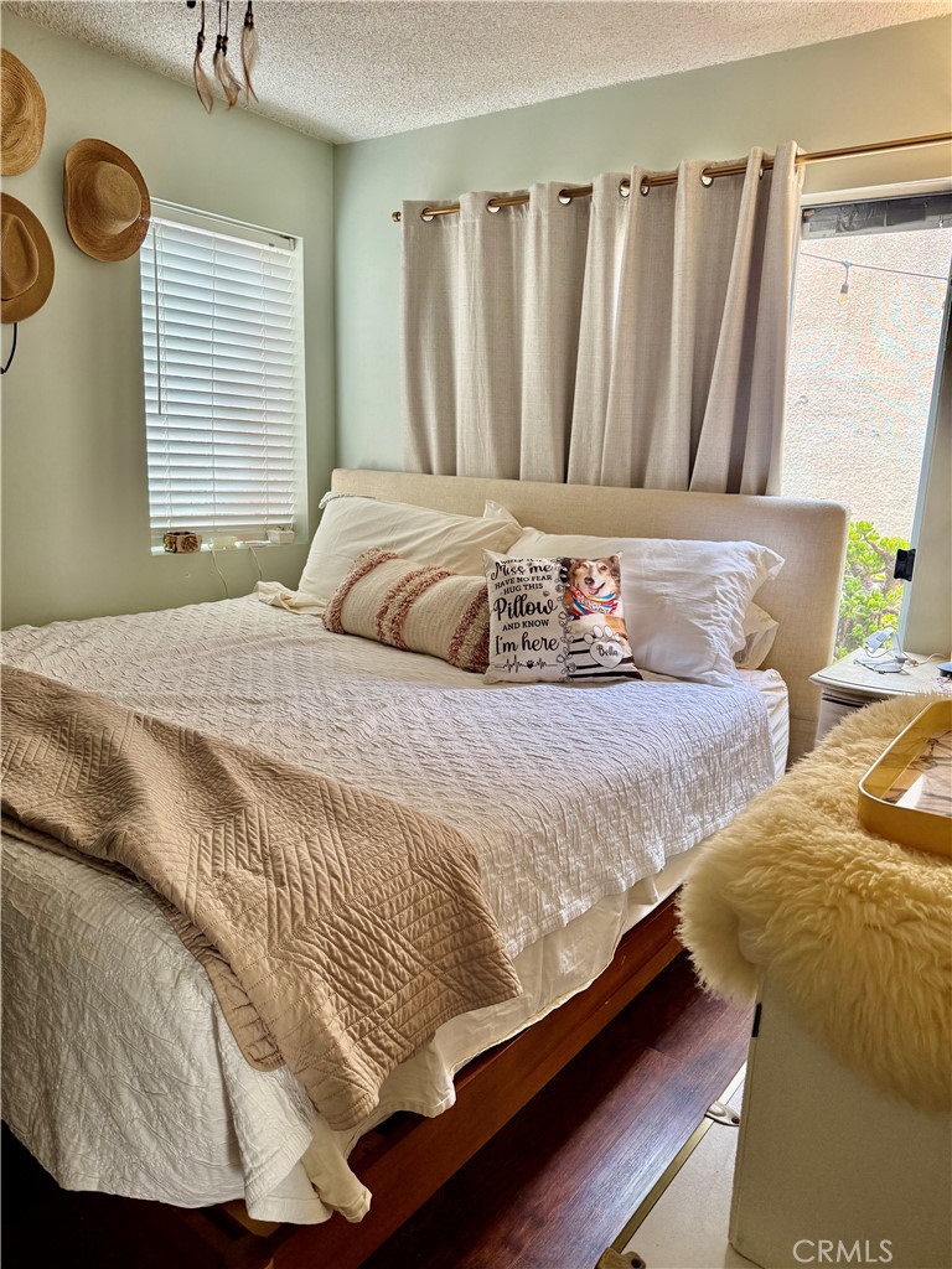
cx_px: 476
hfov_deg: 56.8
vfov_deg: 71.6
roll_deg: -3.8
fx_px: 880
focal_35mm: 24
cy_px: 634
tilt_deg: -11.6
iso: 160
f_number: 1.78
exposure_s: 1/120
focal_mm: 6.76
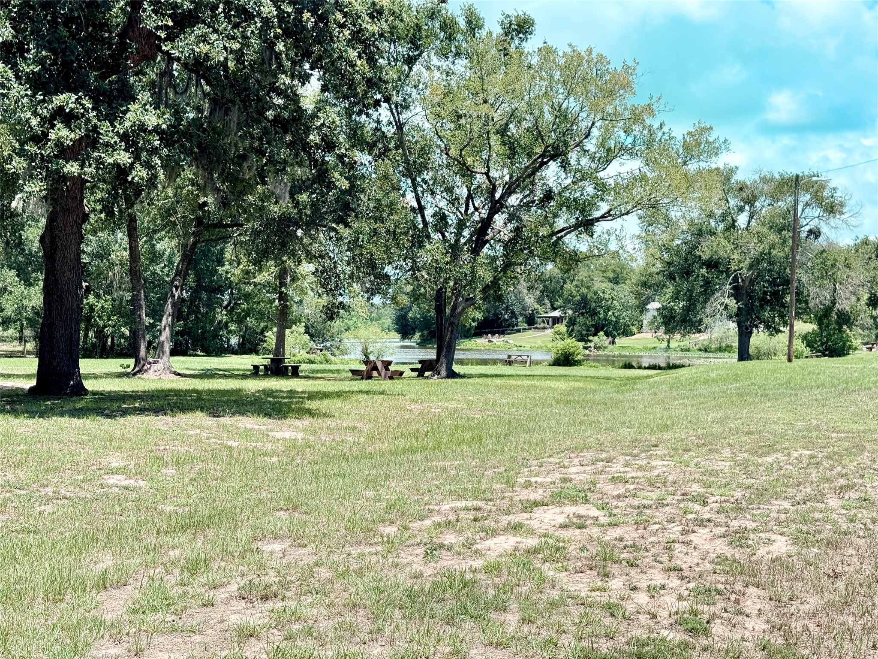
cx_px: 439
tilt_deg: -0.3
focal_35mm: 48
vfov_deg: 30.3
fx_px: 1217
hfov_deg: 39.7
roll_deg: -0.7
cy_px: 330
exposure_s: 1/1754
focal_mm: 6.76
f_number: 1.78
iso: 100
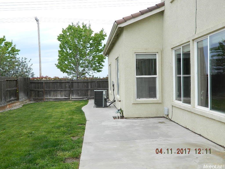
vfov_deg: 40.7
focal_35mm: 35
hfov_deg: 52.6
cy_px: 84
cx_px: 112
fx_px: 227
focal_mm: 6.2
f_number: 3.3
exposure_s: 1/400
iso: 80
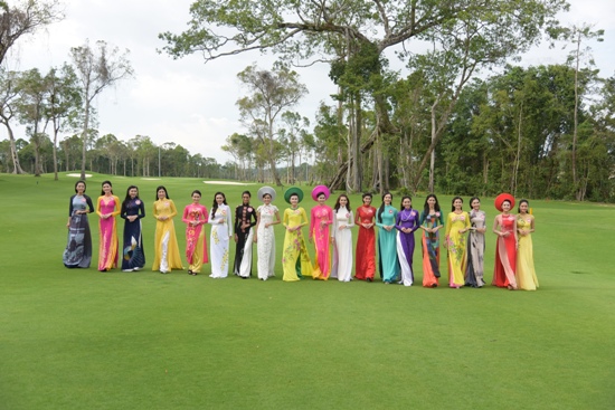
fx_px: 649
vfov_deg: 35.1
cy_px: 205
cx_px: 308
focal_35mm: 38
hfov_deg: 50.7
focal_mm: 38
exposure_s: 1/640
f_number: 4
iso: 160
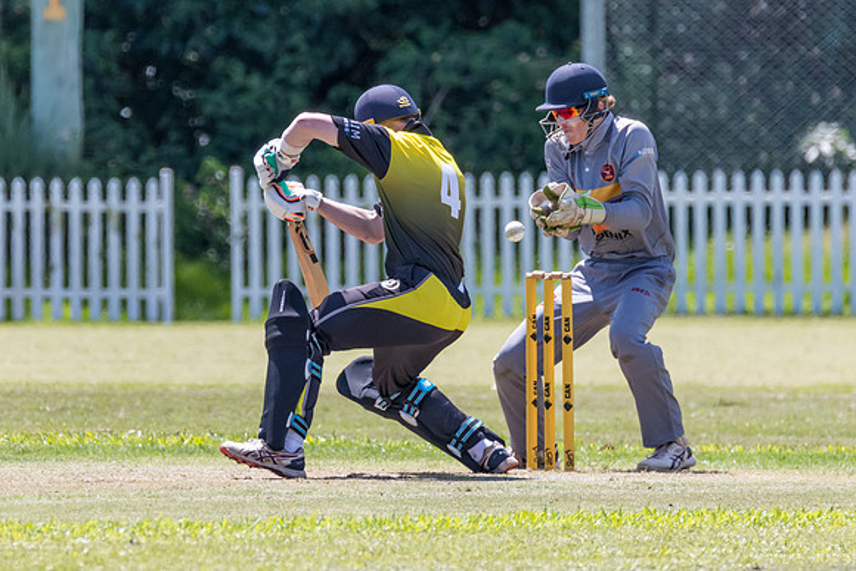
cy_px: 203
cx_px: 273
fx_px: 21092
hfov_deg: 2.3
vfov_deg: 1.6
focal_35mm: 887
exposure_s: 1/2000
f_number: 6.3
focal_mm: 500
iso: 900
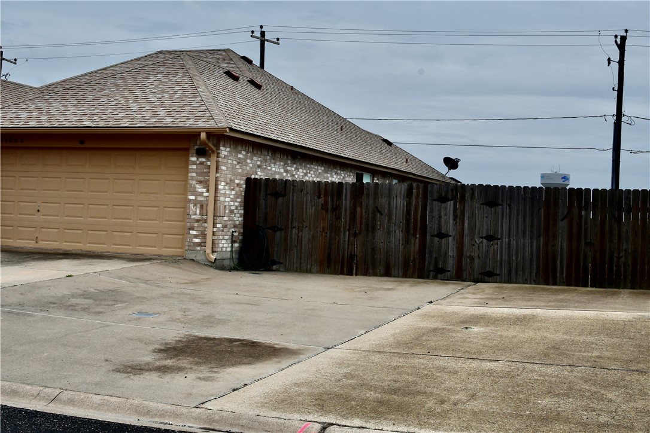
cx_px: 325
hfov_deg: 38.2
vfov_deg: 26.0
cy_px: 216
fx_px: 939
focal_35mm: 52
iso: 125
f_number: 10
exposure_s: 1/250
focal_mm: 35
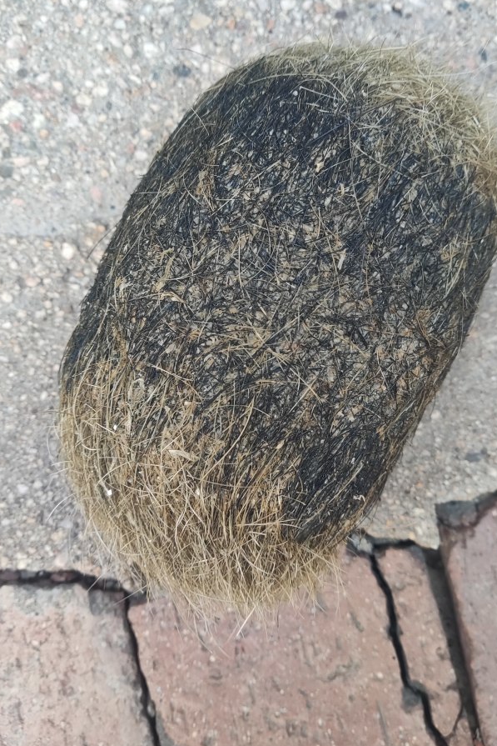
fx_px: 642
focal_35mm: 31
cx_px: 253
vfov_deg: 60.1
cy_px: 331
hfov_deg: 42.3
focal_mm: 4.71
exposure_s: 1/50
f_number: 1.79
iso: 108
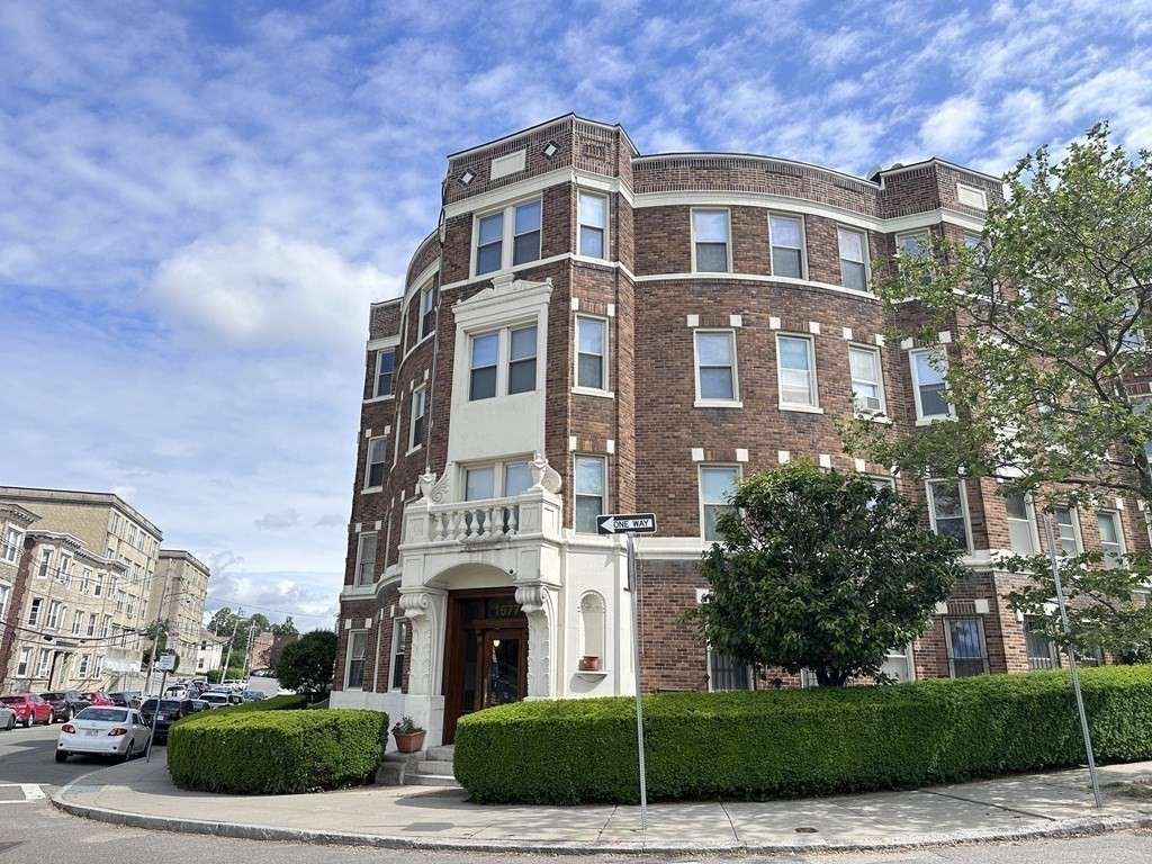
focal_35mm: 24
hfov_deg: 71.6
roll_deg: -0.5
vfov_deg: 56.8
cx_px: 576
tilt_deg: +18.2
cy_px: 432
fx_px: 799
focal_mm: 6.86
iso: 80
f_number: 1.78
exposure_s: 1/3472
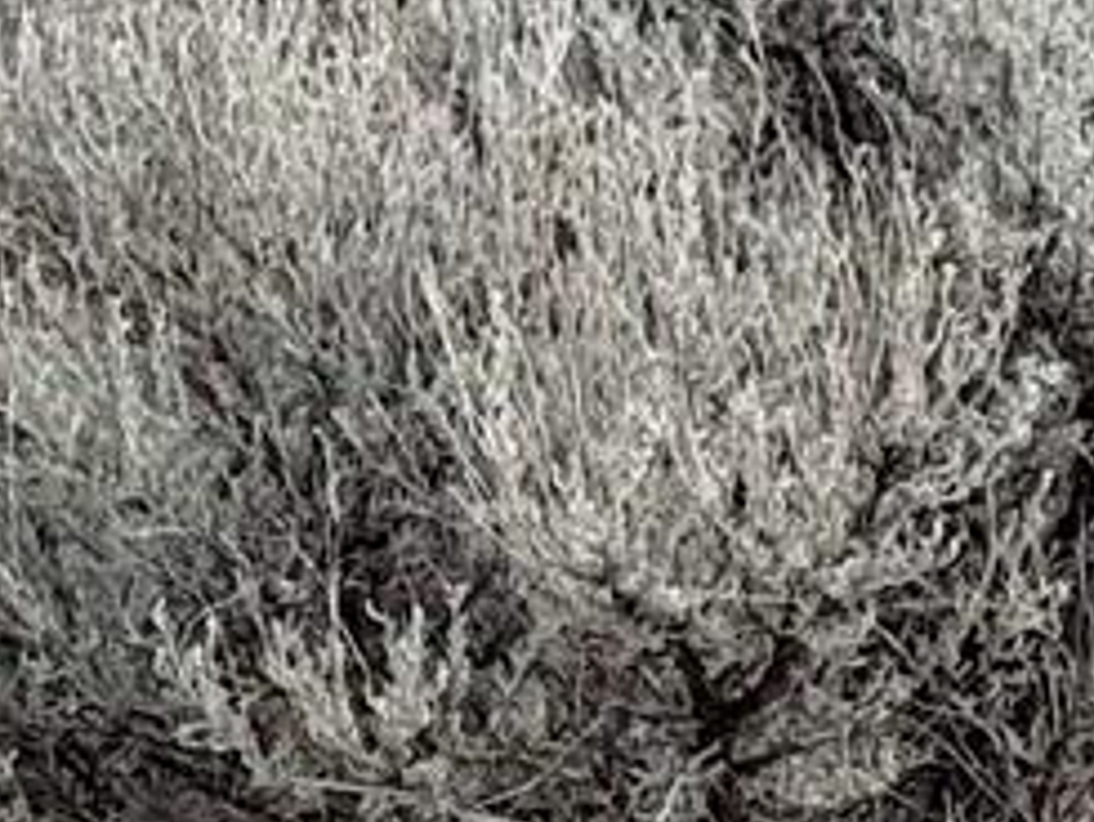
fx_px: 9897
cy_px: -192
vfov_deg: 4.7
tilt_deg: -8.1
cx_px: -1688
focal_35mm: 313
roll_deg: -0.2
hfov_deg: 6.0
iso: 64
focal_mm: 6.76
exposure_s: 1/3425
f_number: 1.78
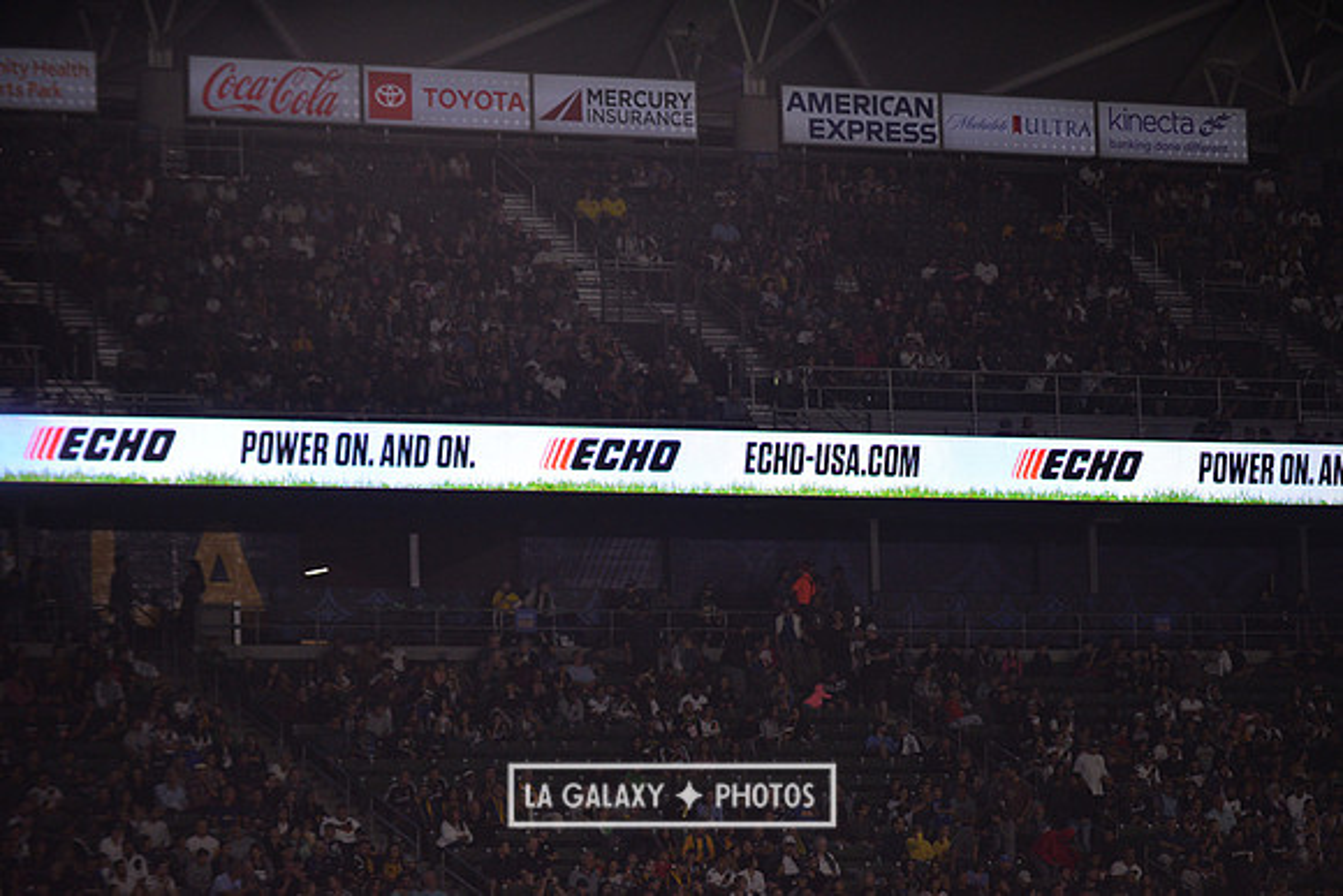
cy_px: 448
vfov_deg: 7.6
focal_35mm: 180
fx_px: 6716
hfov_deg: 11.4
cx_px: 672
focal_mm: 180
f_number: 2.8
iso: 1600
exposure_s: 1/3200
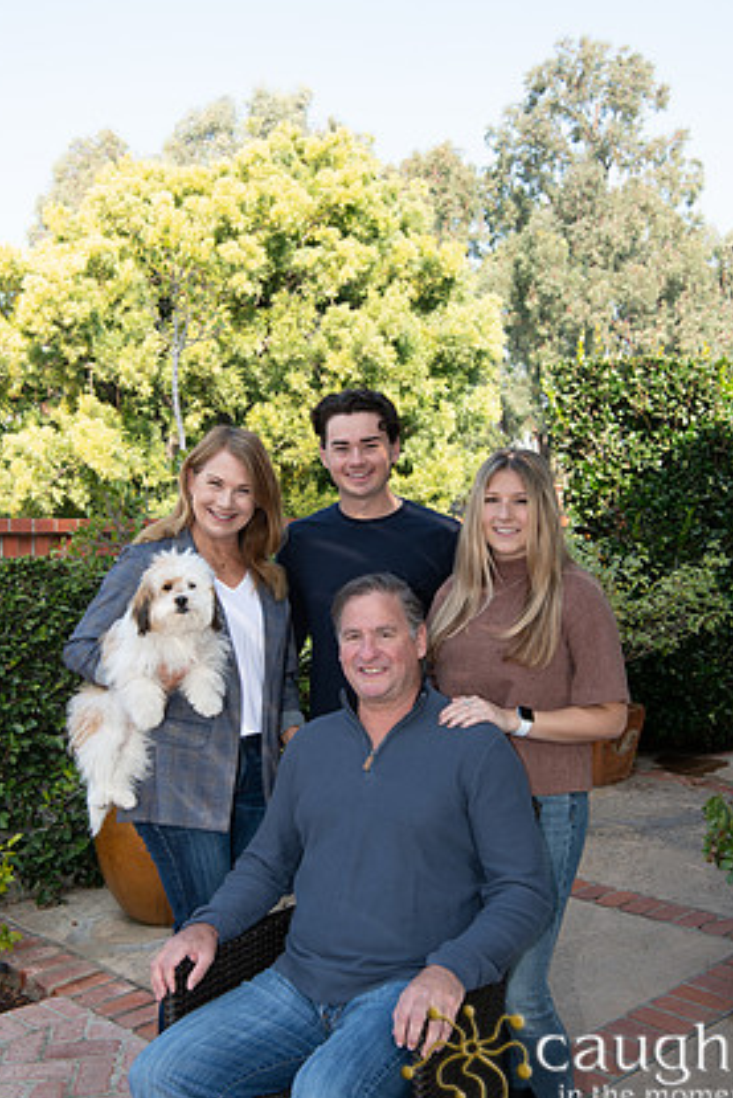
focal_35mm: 39
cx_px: 378
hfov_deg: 34.2
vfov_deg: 49.5
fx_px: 1190
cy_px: 577
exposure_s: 1/160
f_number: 8
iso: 250
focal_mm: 36
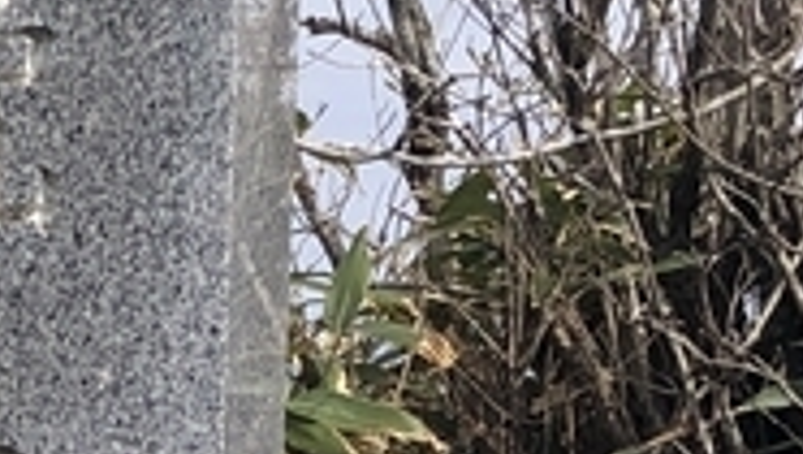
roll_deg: -1.1
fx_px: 4198
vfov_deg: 6.0
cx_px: -4
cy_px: 891
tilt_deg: -6.5
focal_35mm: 197
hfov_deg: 10.8
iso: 20
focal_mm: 3.99
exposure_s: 1/2088
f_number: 1.8
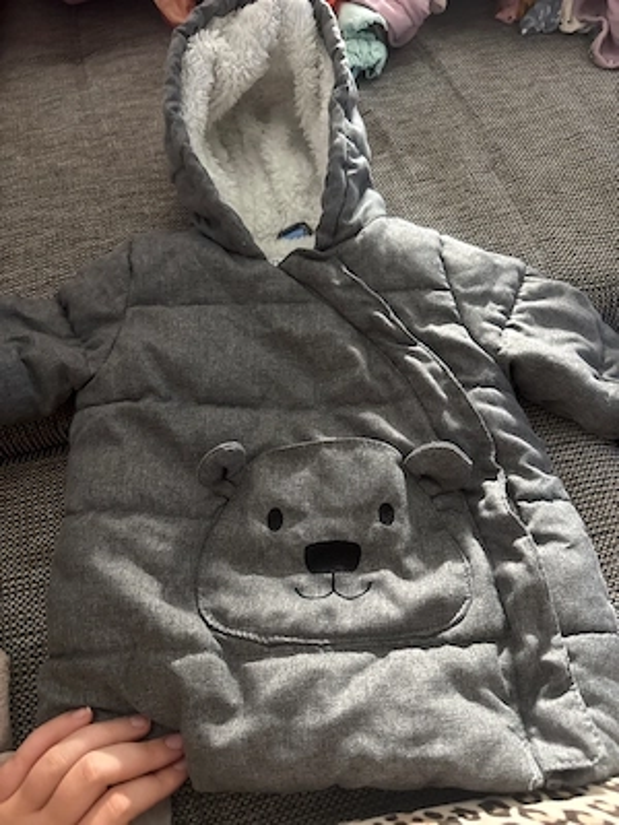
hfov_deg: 56.8
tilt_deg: -57.1
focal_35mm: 24
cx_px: 310
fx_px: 572
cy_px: 412
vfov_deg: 71.6
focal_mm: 6.76
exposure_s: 1/35
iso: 1000
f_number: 1.78
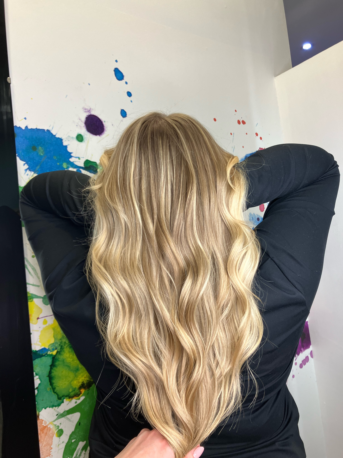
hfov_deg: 49.7
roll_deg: +6.9
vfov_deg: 63.4
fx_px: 370
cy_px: 229
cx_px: 172
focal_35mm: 28
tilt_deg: +5.0
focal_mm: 3.99
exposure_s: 1/50
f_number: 1.8
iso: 50
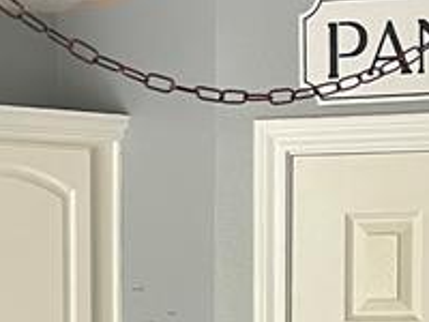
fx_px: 1648
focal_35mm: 133
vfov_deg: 10.5
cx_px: 236
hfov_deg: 14.8
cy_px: 567
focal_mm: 5.7
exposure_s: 1/63
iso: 125
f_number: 1.5
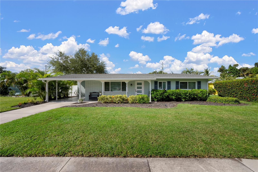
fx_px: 100
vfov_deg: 81.2
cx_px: 129
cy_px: 86
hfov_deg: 104.3
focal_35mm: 14
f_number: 14
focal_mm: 14
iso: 200
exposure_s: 1/125
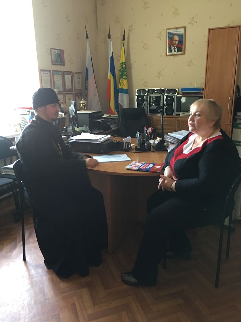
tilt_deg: -13.8
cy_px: 161
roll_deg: +0.4
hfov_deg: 48.2
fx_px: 269
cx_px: 120
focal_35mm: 29
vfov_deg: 61.7
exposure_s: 1/10
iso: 100
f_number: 2.2
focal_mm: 4.15
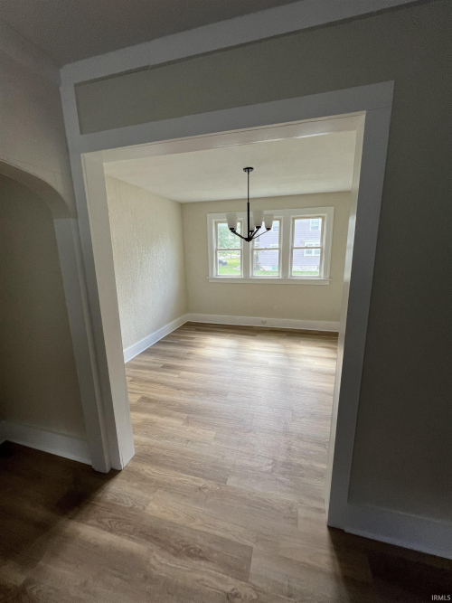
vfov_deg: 106.2
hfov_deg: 89.9
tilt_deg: -12.5
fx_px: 226
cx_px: 226
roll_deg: +2.0
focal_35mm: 13
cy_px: 302
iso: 100
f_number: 1.8
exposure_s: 1/120
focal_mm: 1.57
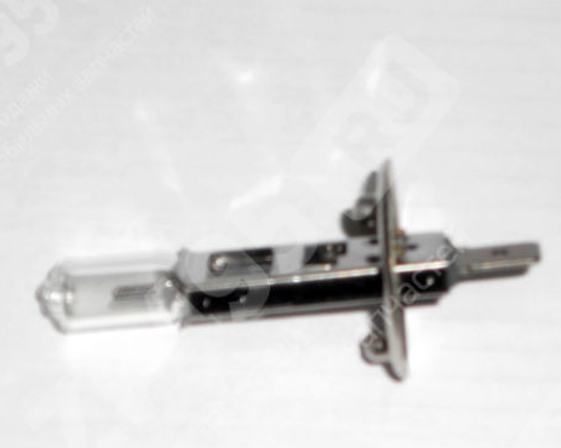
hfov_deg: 14.1
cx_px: 252
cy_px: 287
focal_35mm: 137
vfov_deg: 11.3
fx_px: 2274
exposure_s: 1/30
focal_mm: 11.7
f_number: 5.3
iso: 80
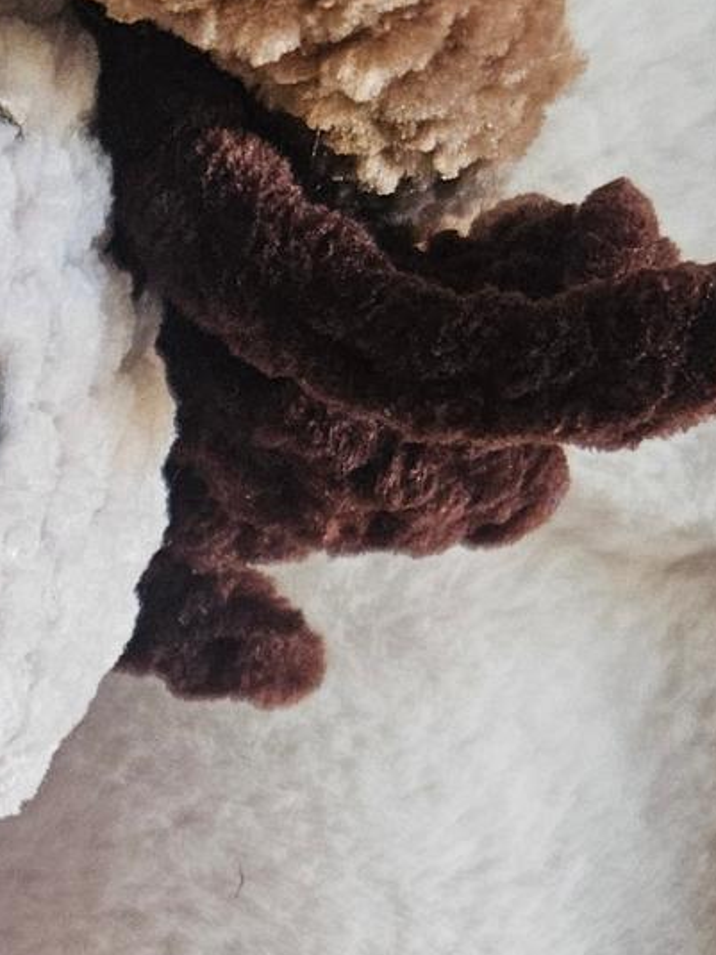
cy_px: 1212
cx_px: -330
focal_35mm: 110
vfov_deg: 16.9
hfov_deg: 12.8
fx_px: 3035
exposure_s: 1/120
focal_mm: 5.4
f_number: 1.8
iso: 320
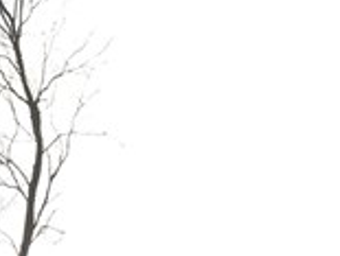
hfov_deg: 8.9
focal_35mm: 191
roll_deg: +0.8
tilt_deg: +1.2
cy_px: 525
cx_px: -583
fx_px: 1880
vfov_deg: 7.5
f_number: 2.2
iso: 32
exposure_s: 1/1464
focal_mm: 4.15
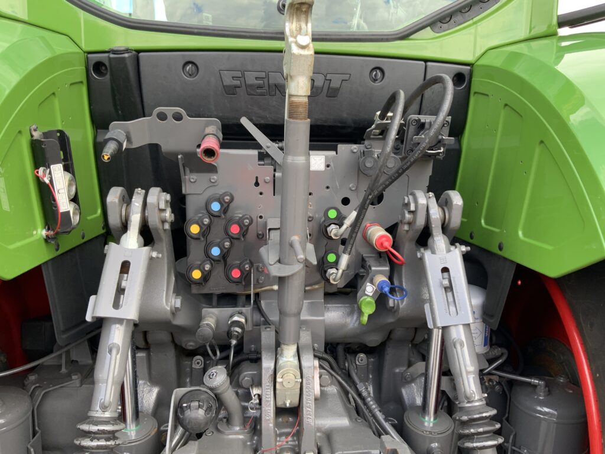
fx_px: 507
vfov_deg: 48.2
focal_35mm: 29
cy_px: 227
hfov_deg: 61.7
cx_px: 302
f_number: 1.8
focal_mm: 3
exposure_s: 1/122
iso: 25
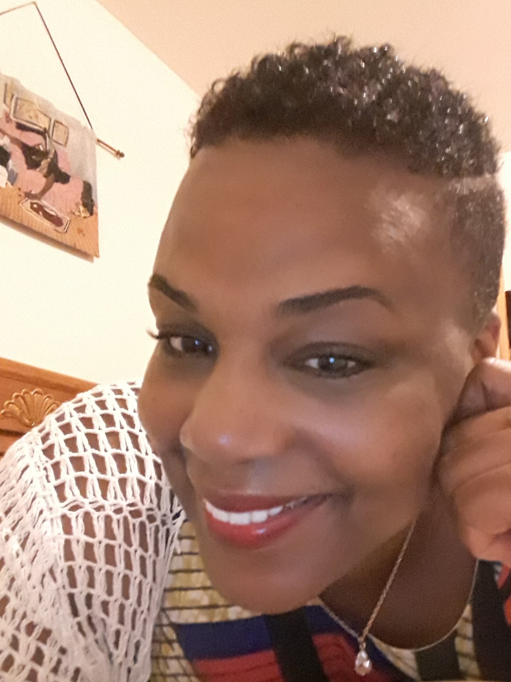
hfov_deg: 49.5
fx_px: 551
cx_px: 301
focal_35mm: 28
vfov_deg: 63.3
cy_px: 373
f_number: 2.2
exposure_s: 1/12
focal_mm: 2
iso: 640
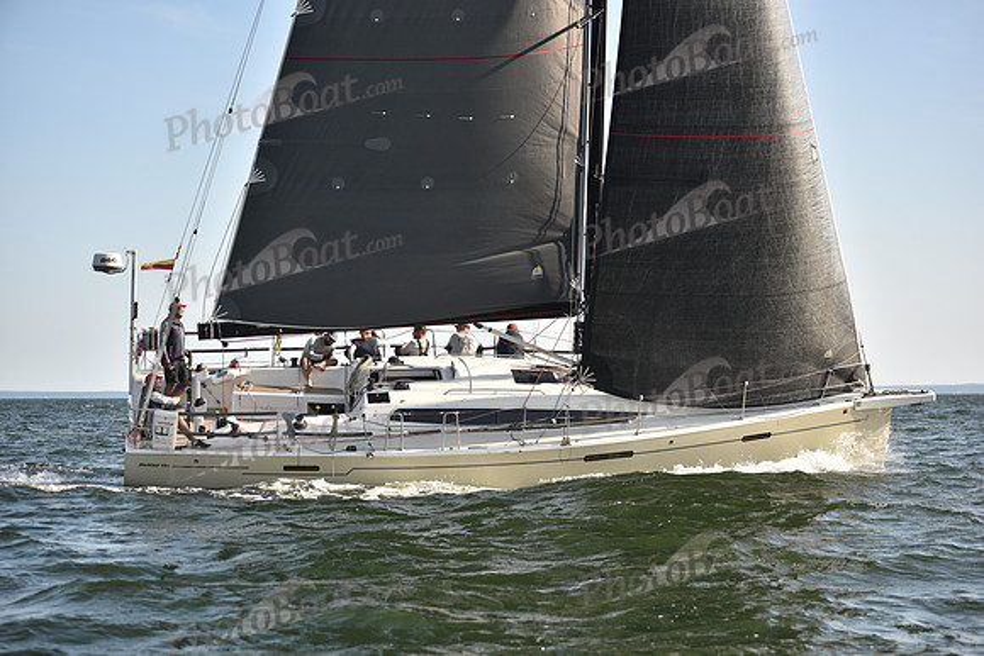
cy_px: 328
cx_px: 492
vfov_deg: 19.5
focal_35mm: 70
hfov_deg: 28.8
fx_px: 1914
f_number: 3.5
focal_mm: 70
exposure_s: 1/800
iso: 250
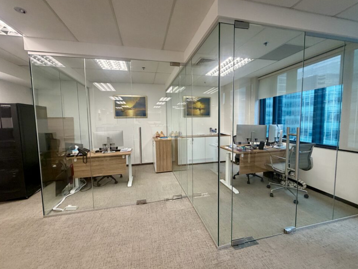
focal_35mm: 15
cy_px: 133
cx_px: 182
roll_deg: +1.1
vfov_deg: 81.7
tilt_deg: -4.0
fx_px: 155
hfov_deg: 98.2
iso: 250
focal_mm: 2.22
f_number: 2.2
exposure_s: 1/100
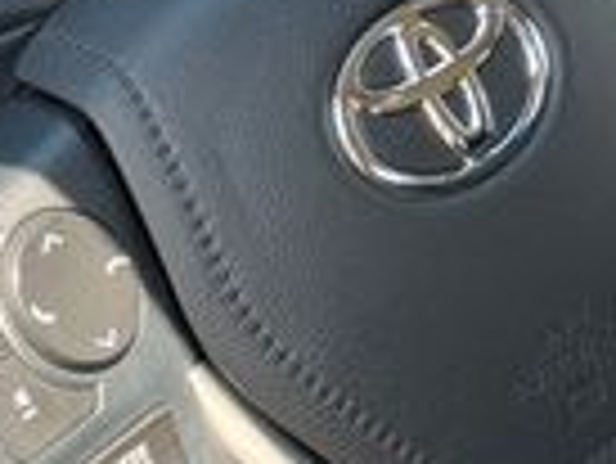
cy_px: 81
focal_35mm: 165
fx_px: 2939
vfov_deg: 9.0
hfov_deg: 11.9
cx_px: 594
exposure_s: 1/242
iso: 125
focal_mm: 6.76
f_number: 1.78
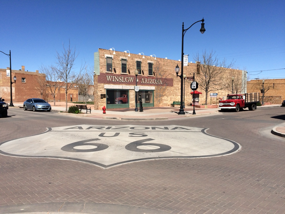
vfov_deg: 48.2
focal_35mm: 29
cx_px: 142
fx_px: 239
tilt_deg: -3.1
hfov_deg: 61.7
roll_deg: +0.2
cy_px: 107
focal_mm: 4.15
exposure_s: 1/2740
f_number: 2.2
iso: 32
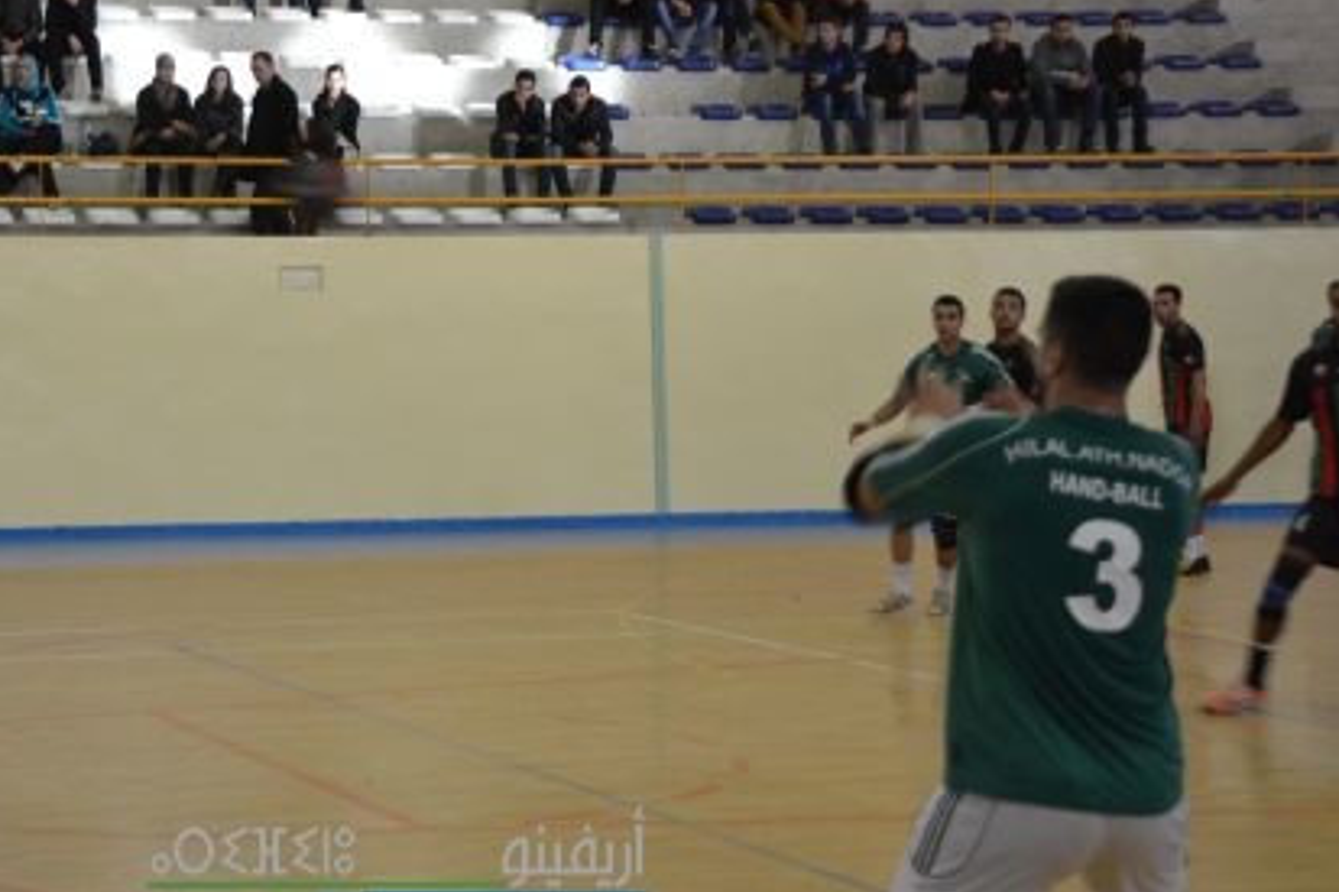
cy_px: 478
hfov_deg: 22.5
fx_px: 3346
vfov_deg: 15.2
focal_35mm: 90
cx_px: 405
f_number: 4.5
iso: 800
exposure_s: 1/60
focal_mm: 40
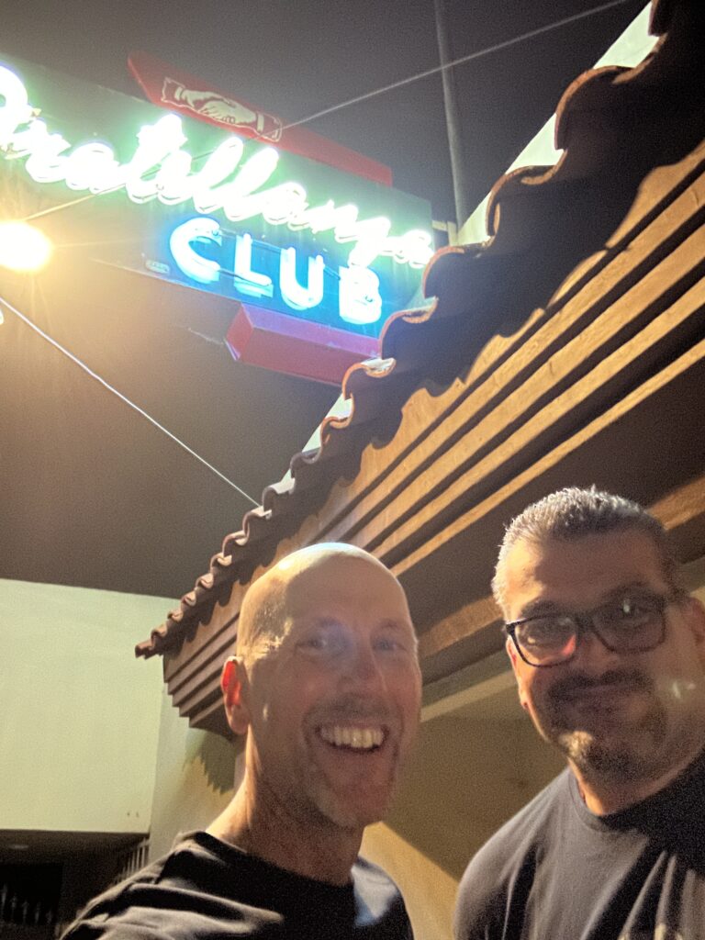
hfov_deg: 46.8
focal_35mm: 30
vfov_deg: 60.0
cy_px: 470
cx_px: 352
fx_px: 815
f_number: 1.9
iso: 2000
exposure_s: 1/15
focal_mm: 2.69
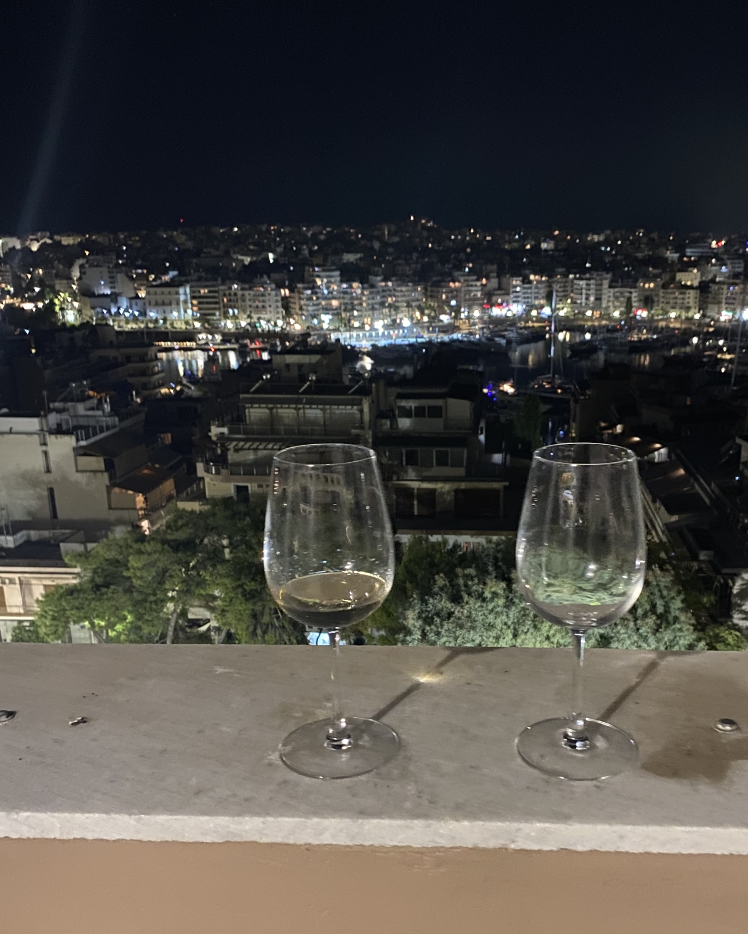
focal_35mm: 34
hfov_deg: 43.1
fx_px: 941
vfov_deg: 52.6
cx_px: 452
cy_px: 546
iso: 500
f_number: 1.8
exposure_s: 1/8
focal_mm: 4.25
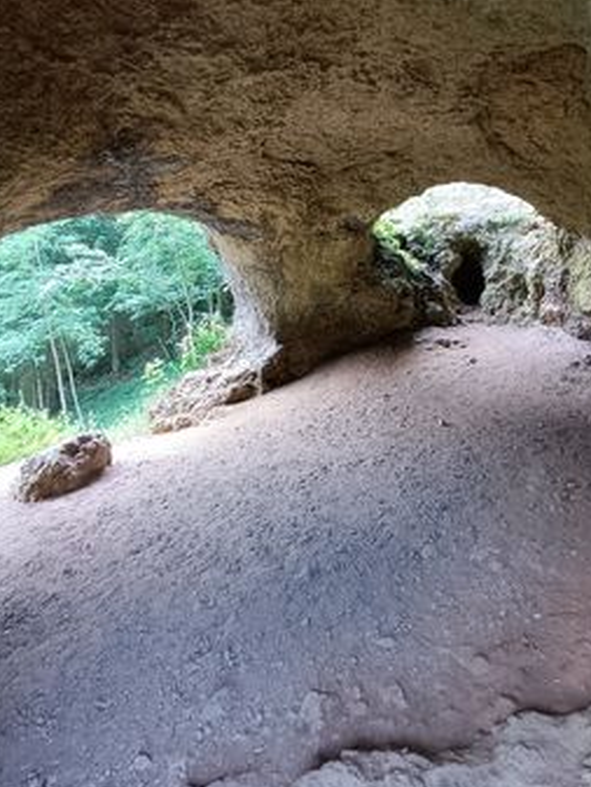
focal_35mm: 19
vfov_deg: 84.1
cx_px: 334
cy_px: 334
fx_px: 432
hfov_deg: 68.4
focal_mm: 1.66
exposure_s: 1/50
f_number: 2.2
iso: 179
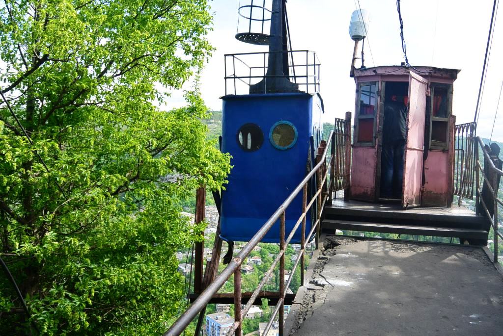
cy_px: 168
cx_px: 252
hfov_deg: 63.6
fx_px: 406
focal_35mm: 29
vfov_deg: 45.1
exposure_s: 1/250
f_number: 4
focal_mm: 11
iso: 100
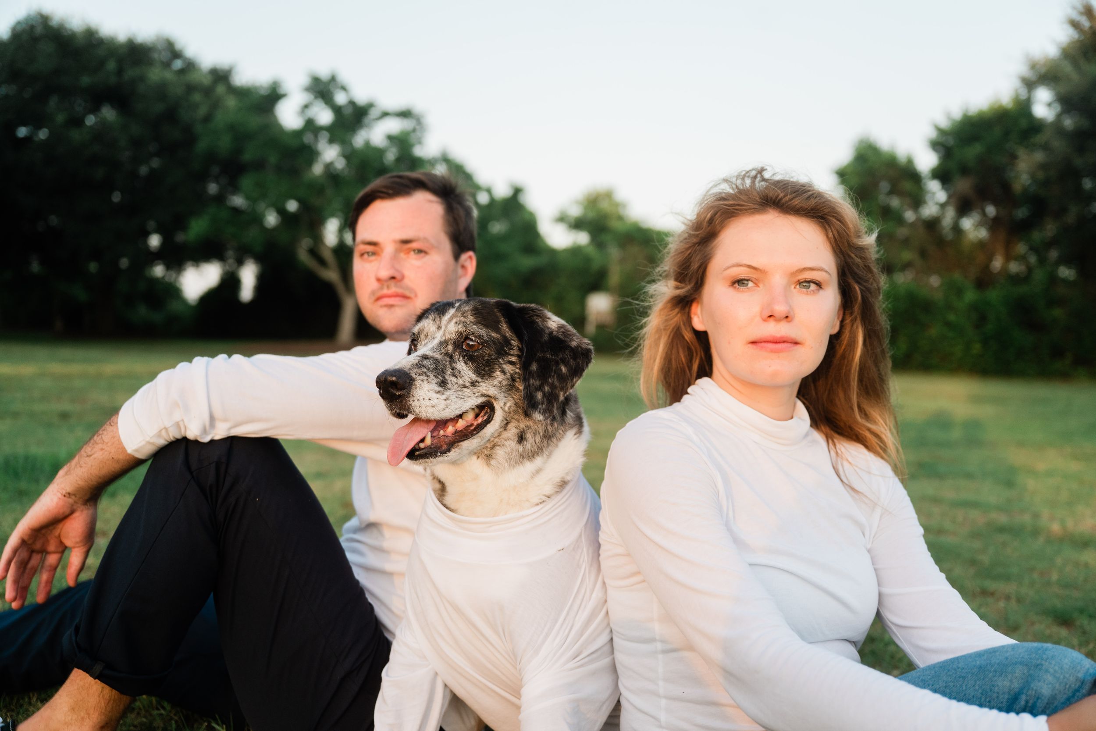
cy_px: 366
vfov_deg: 36.9
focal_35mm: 36
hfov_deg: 53.1
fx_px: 1096
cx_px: 548
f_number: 2.8
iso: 320
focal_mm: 36
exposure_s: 1/1000
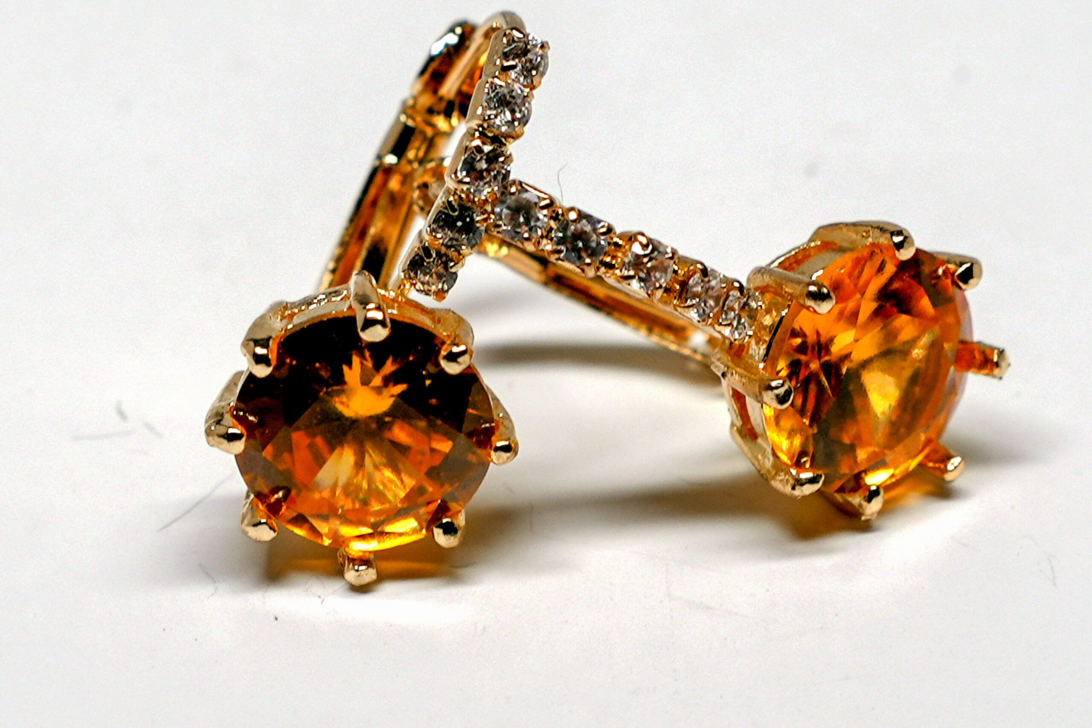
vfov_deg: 37.9
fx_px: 1062
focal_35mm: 35
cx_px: 546
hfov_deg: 54.4
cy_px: 364
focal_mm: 35
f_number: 5.6
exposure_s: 1/160
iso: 125
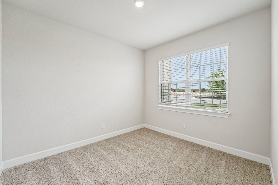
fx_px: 108
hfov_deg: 104.3
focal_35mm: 14
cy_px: 92
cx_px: 139
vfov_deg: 81.2
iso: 400
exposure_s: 1/50
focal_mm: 14
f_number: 8
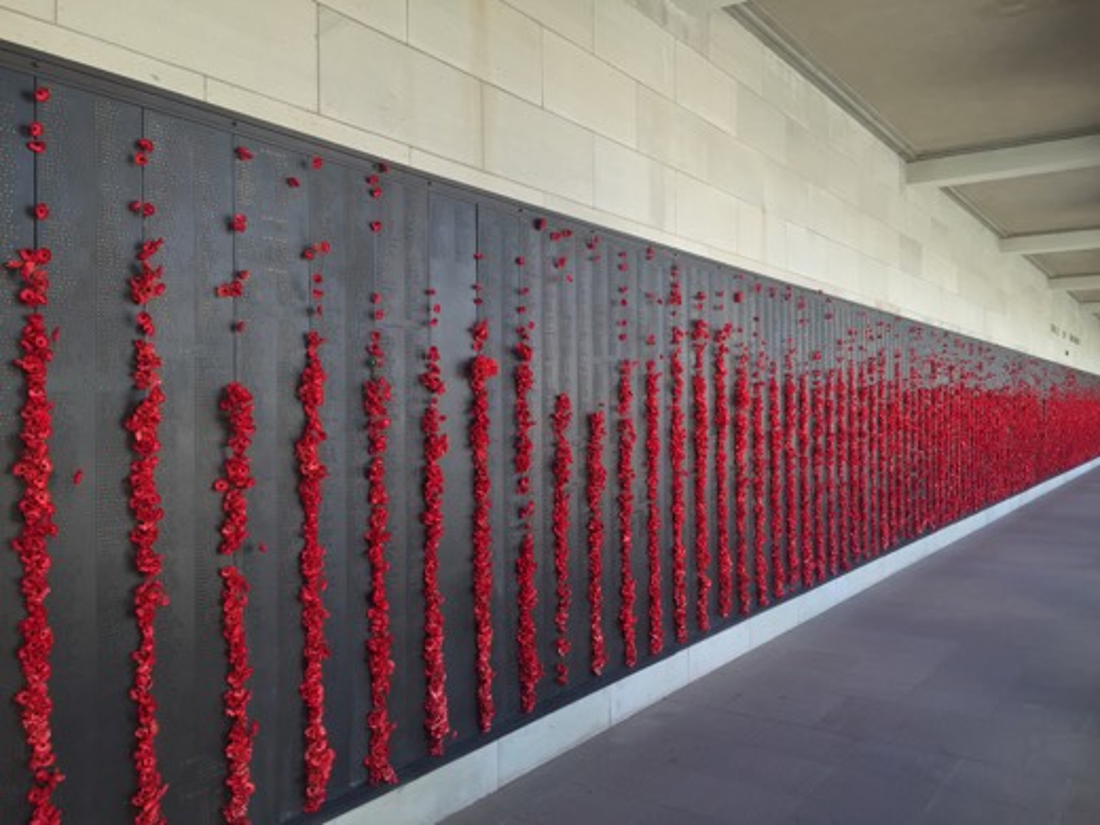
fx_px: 922
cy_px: 412
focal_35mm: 29
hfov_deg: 61.7
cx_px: 550
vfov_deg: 48.2
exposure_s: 1/120
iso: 40
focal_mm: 4.15
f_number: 2.2
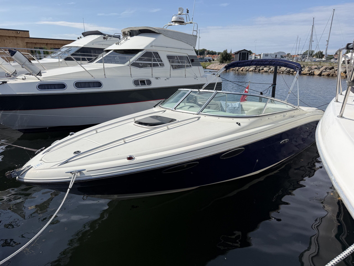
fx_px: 245
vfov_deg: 56.8
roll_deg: -0.3
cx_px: 177
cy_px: 133
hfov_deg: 71.6
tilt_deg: -16.2
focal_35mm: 24
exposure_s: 1/6173
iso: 80
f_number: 1.78
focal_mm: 6.76
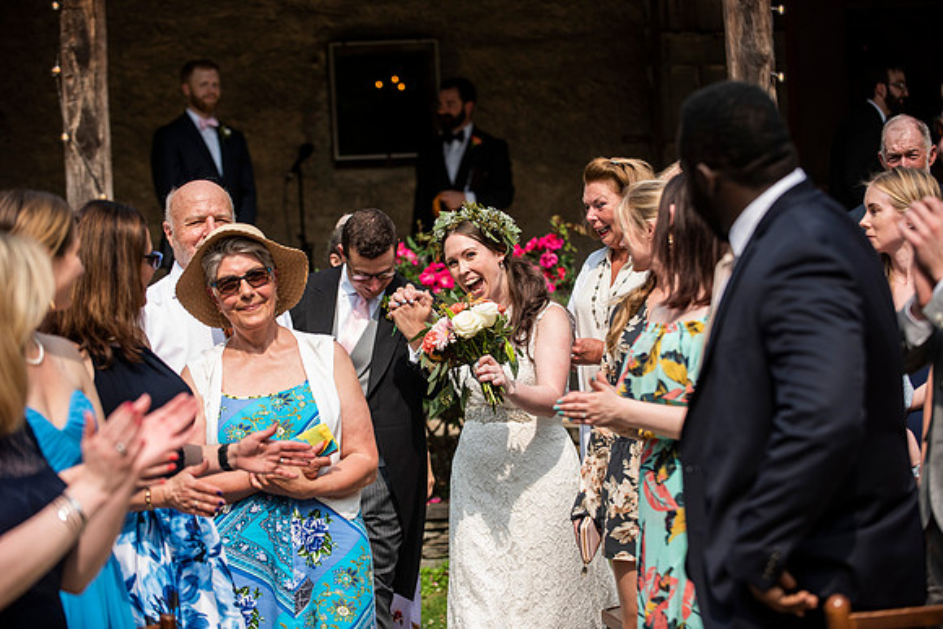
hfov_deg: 19.5
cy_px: 314
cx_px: 472
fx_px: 2751
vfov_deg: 13.0
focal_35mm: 105
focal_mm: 105
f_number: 3.5
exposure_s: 1/4000
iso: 400
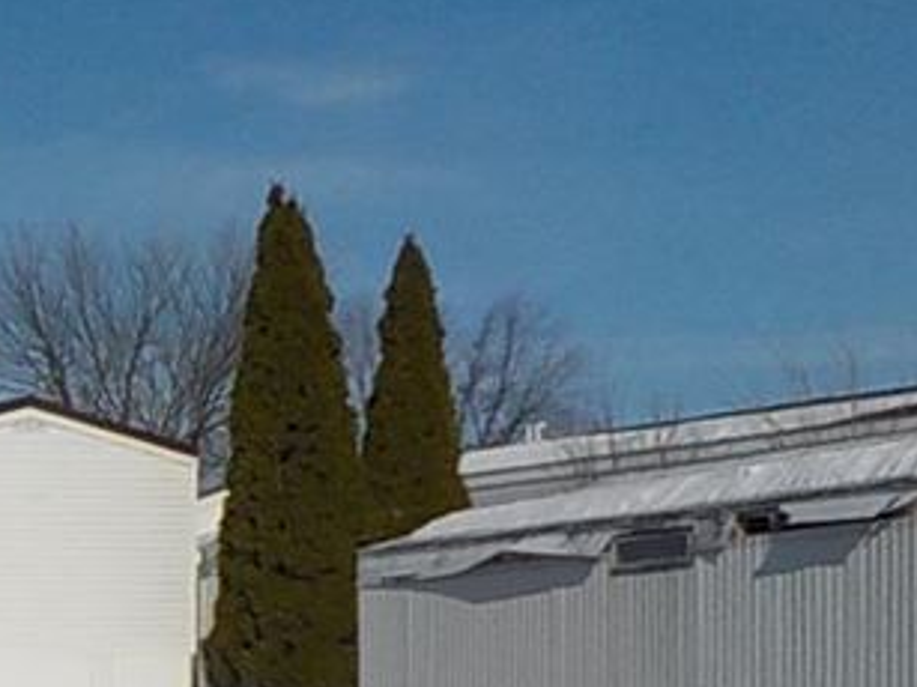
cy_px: 887
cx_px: -798
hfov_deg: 13.8
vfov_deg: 11.5
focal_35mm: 125
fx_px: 3310
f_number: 6.6
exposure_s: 1/1250
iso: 125
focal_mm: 4.1
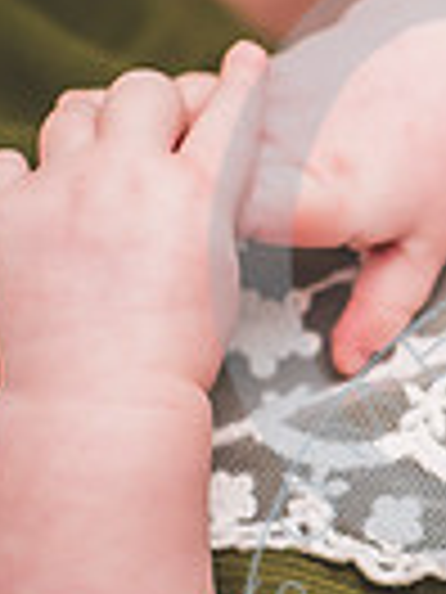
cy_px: 308
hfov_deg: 6.8
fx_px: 3642
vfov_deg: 9.3
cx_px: 924
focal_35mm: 212
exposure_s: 1/320
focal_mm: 50
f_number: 2.8
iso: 250
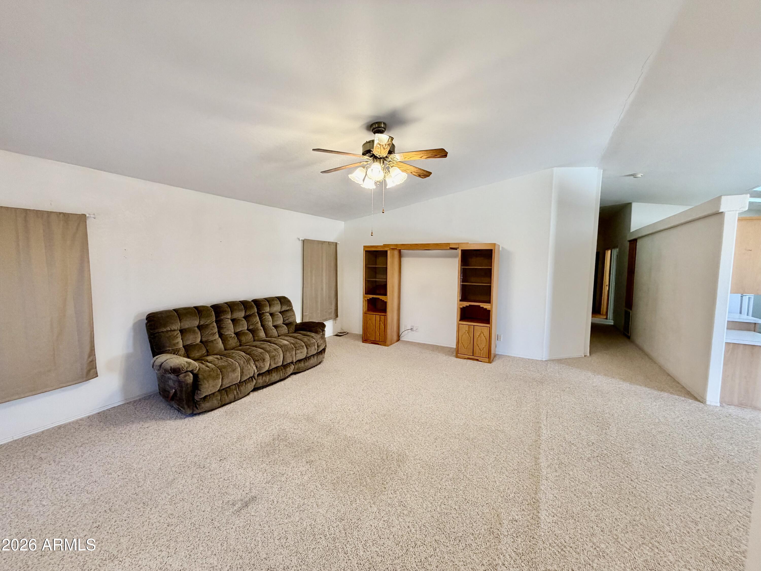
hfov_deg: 102.1
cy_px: 286
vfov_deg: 85.7
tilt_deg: -2.7
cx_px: 380
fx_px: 308
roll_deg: -0.8
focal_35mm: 14
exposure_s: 1/120
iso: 250
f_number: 2.2
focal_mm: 2.22
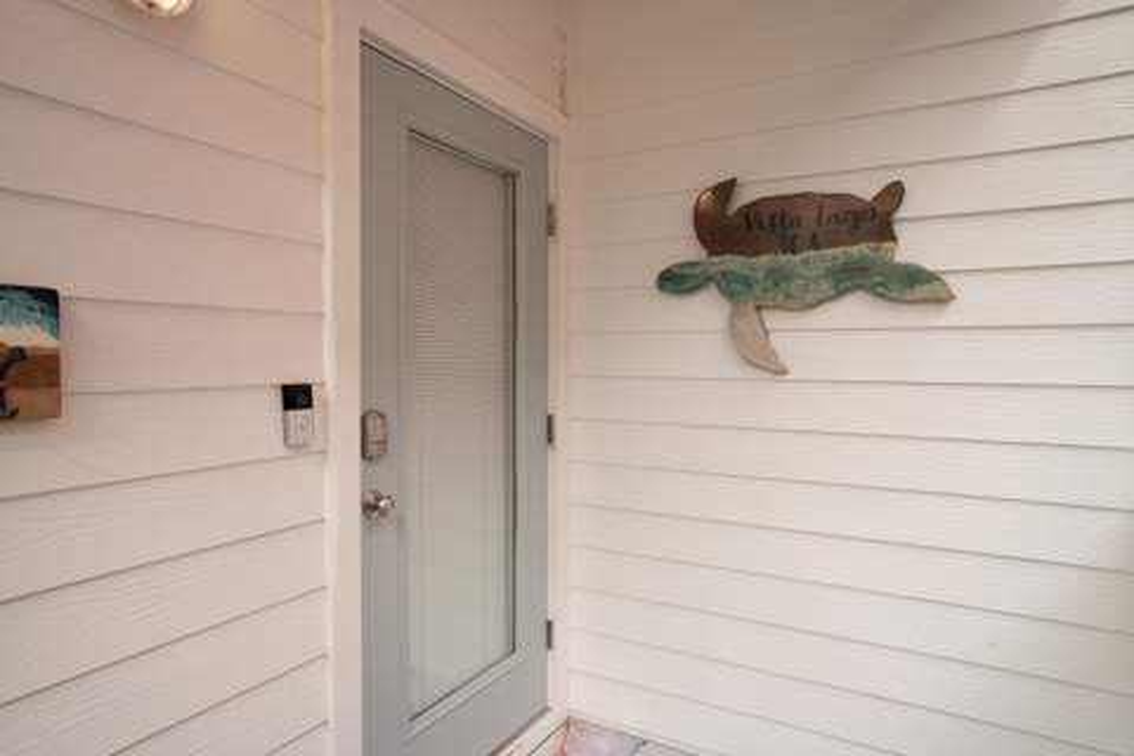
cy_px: 378
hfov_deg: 78.6
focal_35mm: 22
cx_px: 567
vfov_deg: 57.2
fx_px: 693
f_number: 6.3
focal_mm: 22
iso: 400
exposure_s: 1/80
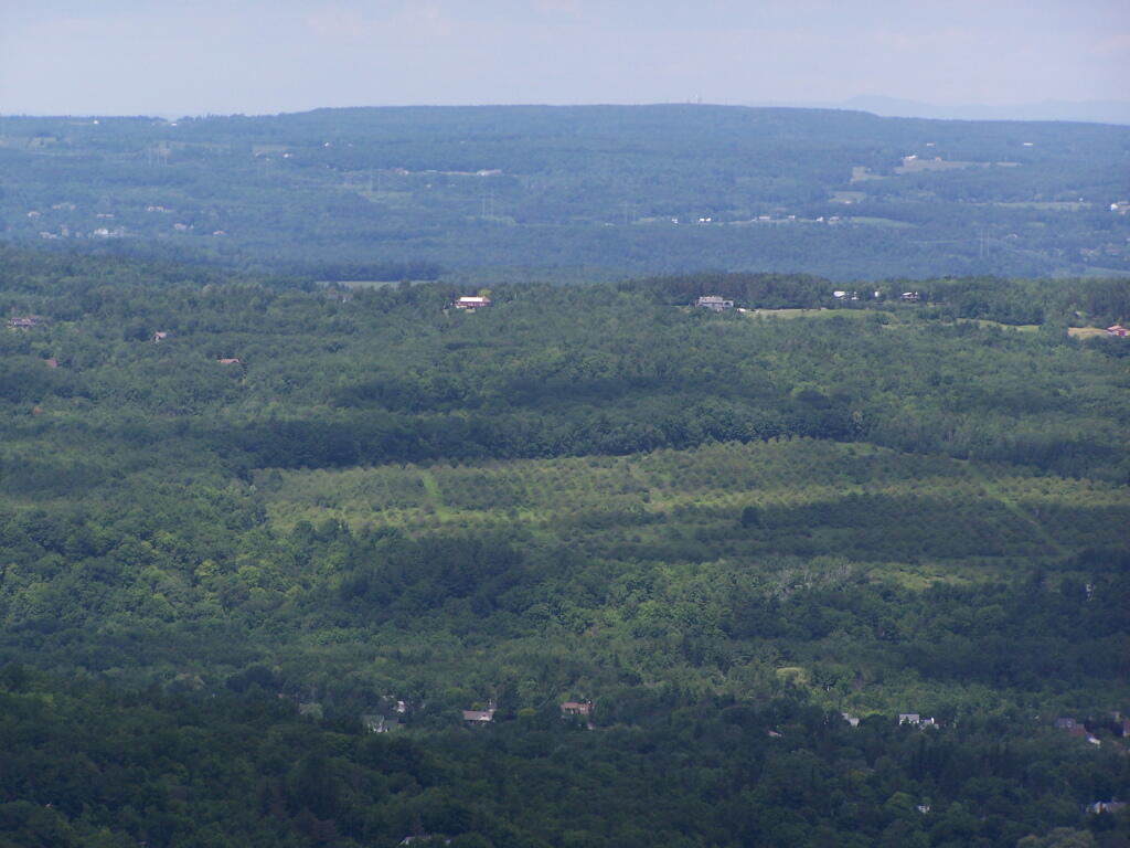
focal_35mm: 238
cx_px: 565
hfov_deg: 8.3
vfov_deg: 6.2
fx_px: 7769
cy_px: 424
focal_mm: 39.5
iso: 80
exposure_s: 1/640
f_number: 4.5
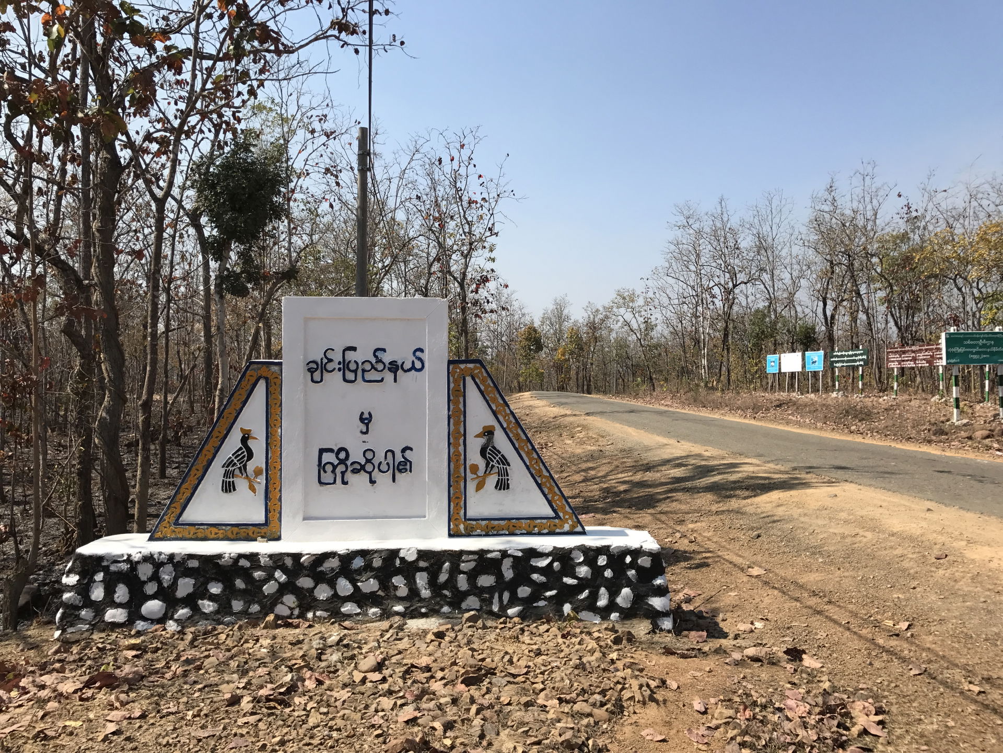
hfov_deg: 63.4
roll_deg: +0.5
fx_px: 811
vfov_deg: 49.7
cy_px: 376
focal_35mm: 28
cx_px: 502
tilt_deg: +1.1
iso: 20
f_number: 1.8
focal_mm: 3.99
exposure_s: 1/2179
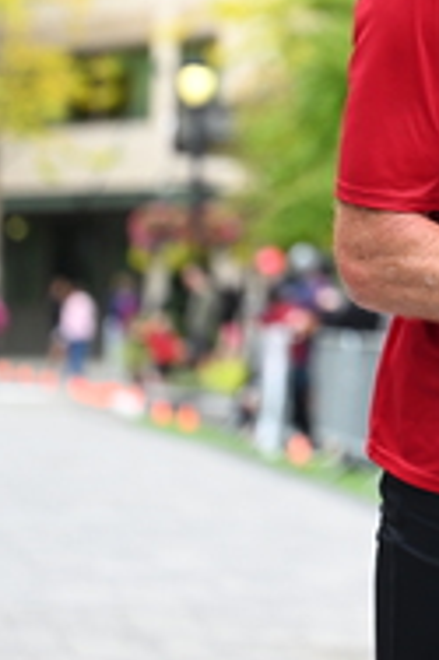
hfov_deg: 6.6
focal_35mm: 205
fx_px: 3756
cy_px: 95
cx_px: 578
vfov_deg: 10.0
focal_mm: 70
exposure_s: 1/1600
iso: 800
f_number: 2.8
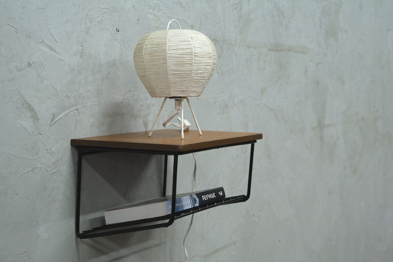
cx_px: 196
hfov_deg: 33.9
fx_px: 644
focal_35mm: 59
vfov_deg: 23.0
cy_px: 131
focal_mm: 39.3
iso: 2000
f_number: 4
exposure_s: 1/58
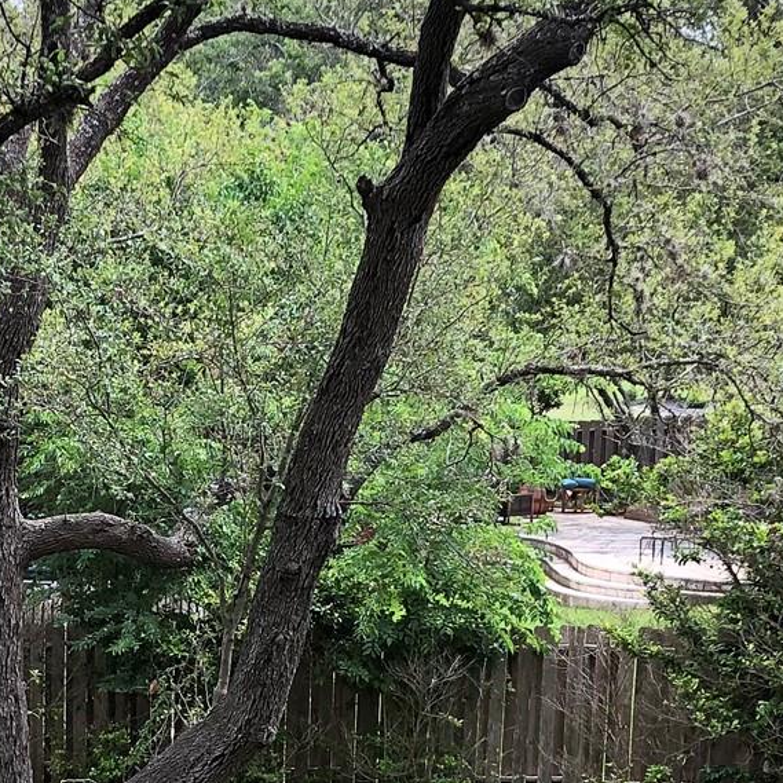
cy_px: 809
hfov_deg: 19.0
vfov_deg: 18.9
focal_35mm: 89
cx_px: 28
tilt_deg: -13.4
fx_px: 2278
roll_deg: +0.2
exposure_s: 1/281
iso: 20
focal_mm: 4
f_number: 1.8
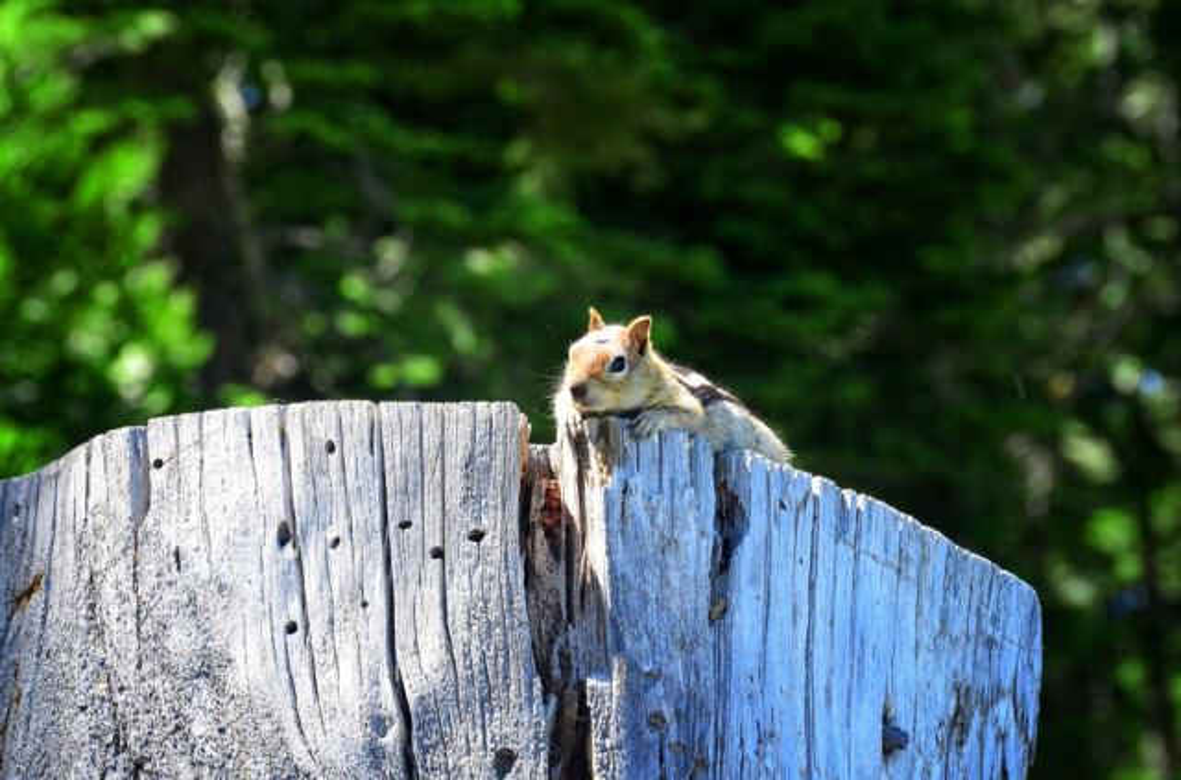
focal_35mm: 300
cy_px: 390
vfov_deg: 4.6
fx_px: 9815
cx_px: 590
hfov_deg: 6.9
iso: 200
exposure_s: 1/30
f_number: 16
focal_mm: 200
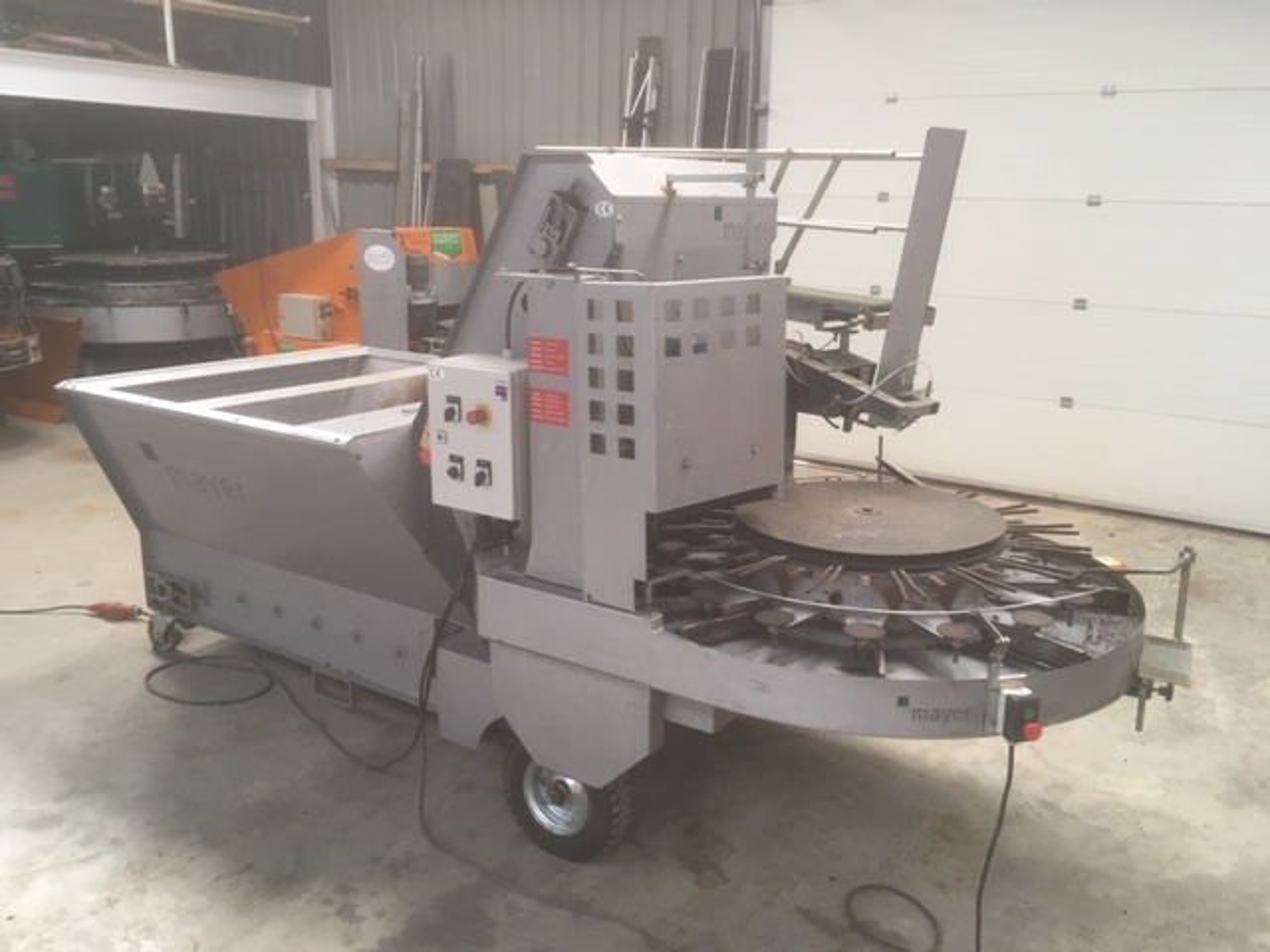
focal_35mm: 29
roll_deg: -2.5
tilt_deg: -14.5
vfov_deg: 48.2
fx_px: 1064
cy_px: 476
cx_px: 635
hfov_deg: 61.7
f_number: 2.2
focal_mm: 4.15
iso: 100
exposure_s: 1/33
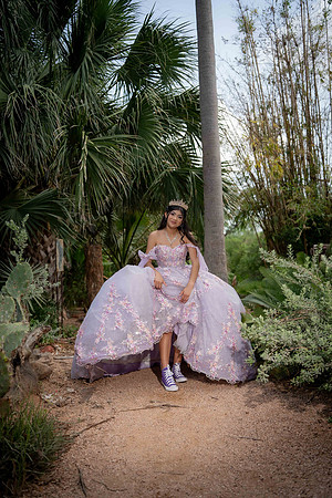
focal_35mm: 35
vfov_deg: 54.4
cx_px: 166
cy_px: 249
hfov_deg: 37.9
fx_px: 484
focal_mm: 35
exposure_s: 1/1250
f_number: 2.2
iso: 160
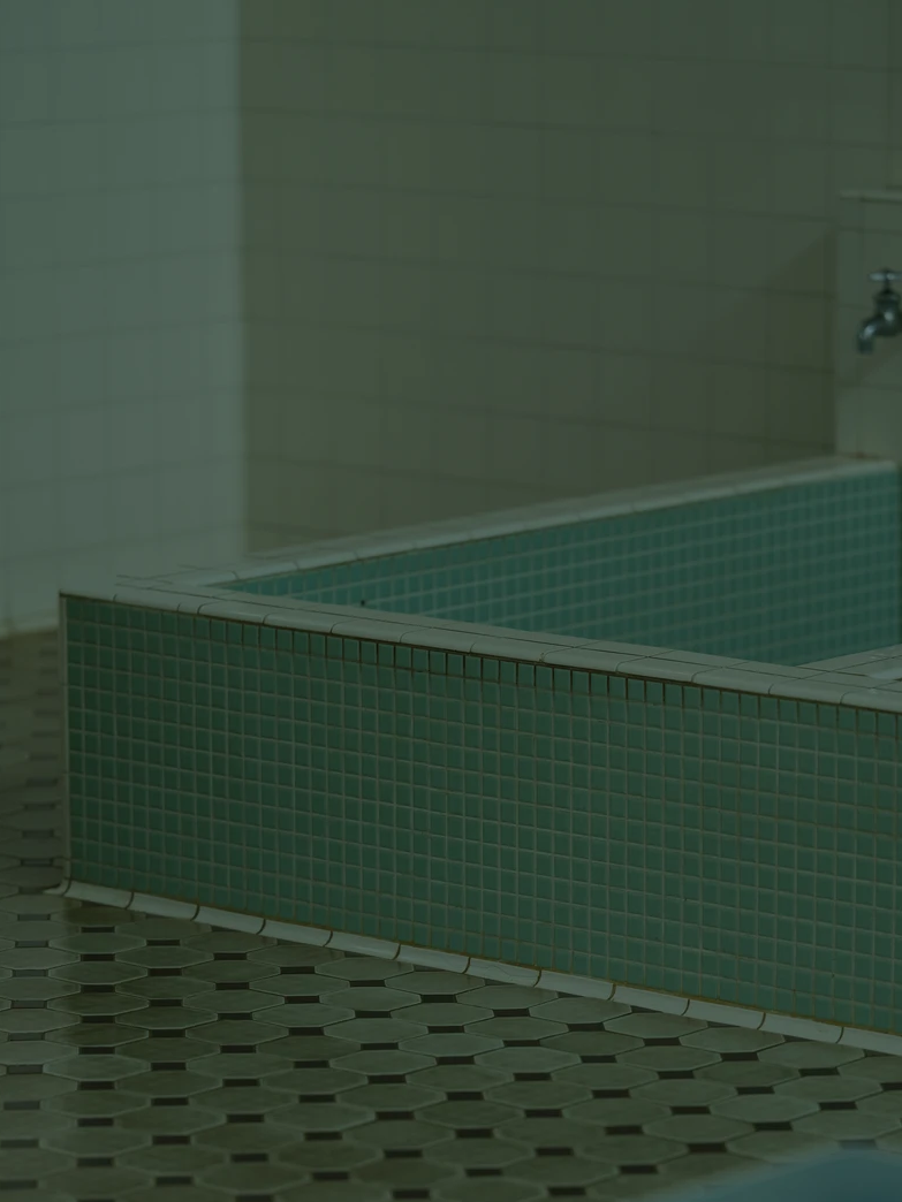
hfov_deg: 9.3
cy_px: 911
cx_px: 605
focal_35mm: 160
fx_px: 5559
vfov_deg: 12.3
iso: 100
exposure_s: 1/100
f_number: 2
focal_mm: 110
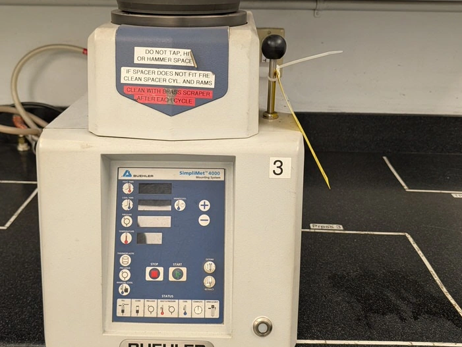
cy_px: 156
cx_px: 224
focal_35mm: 37
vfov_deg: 38.7
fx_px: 494
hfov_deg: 50.1
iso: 252
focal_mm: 6.9
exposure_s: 1/120
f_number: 1.68
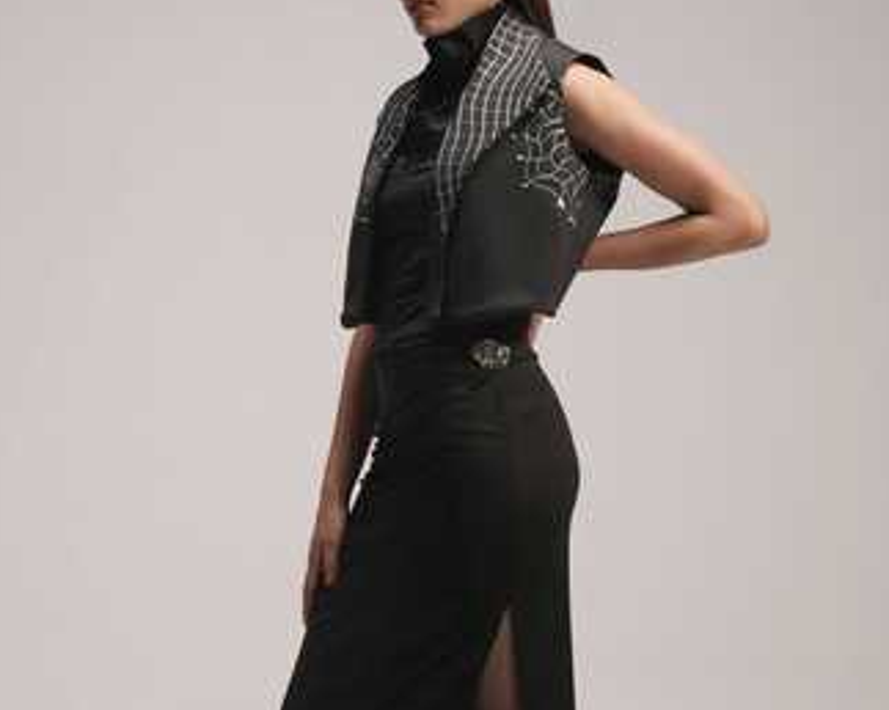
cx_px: 460
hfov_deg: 21.8
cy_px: 519
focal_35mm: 88
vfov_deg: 17.4
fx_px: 2308
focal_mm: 57.5
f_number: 4.5
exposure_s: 1/160
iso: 640
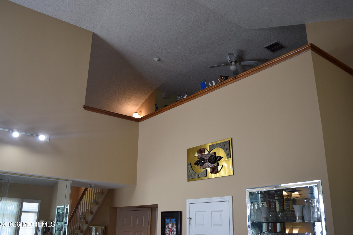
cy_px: 118
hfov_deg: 55.1
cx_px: 176
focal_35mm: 34
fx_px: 338
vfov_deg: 38.4
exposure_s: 1/100
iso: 400
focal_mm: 23
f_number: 5
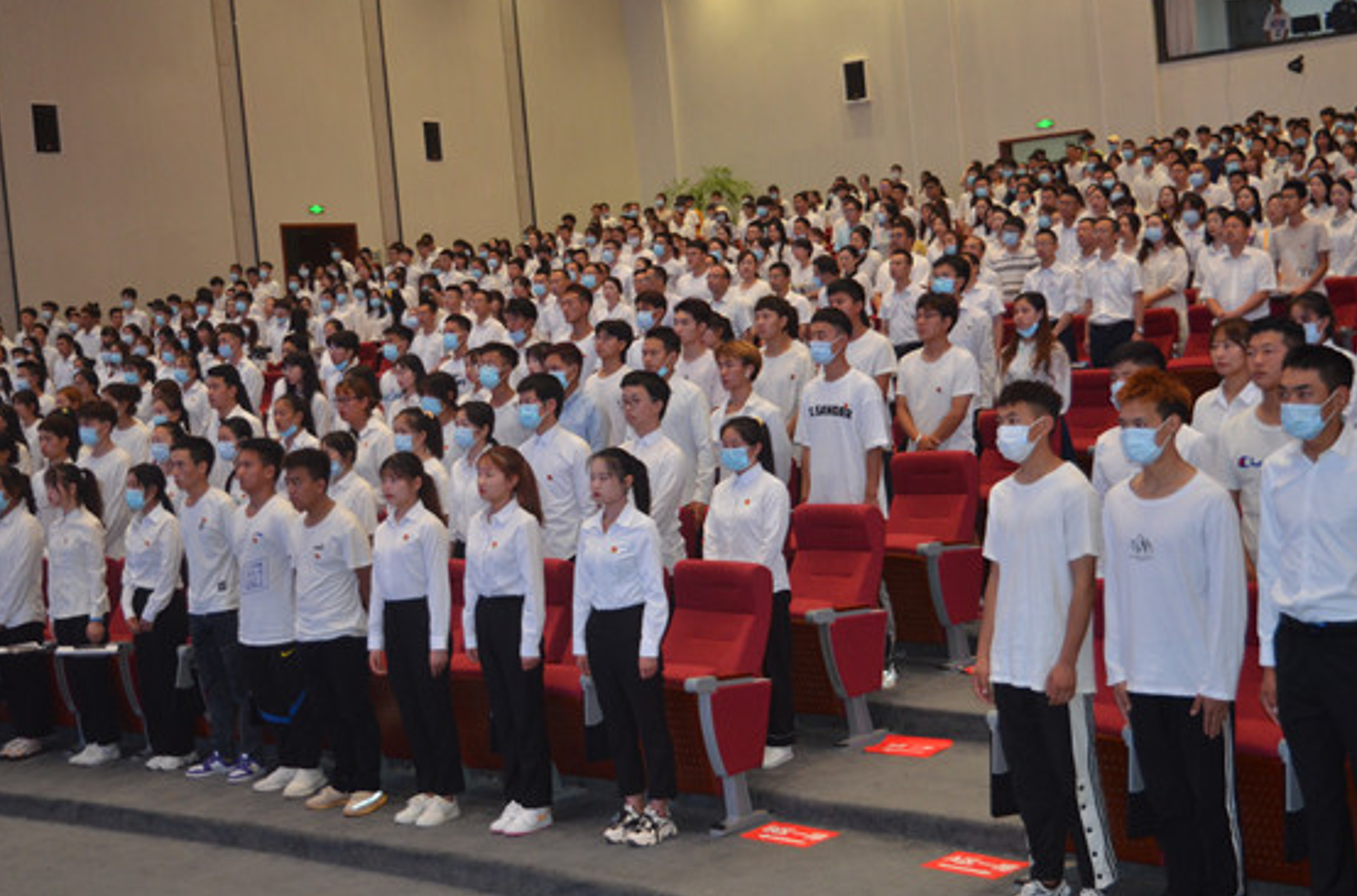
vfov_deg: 25.8
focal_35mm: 52
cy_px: 452
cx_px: 703
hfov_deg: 38.3
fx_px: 1955
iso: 800
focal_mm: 32
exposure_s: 1/60
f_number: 4.5
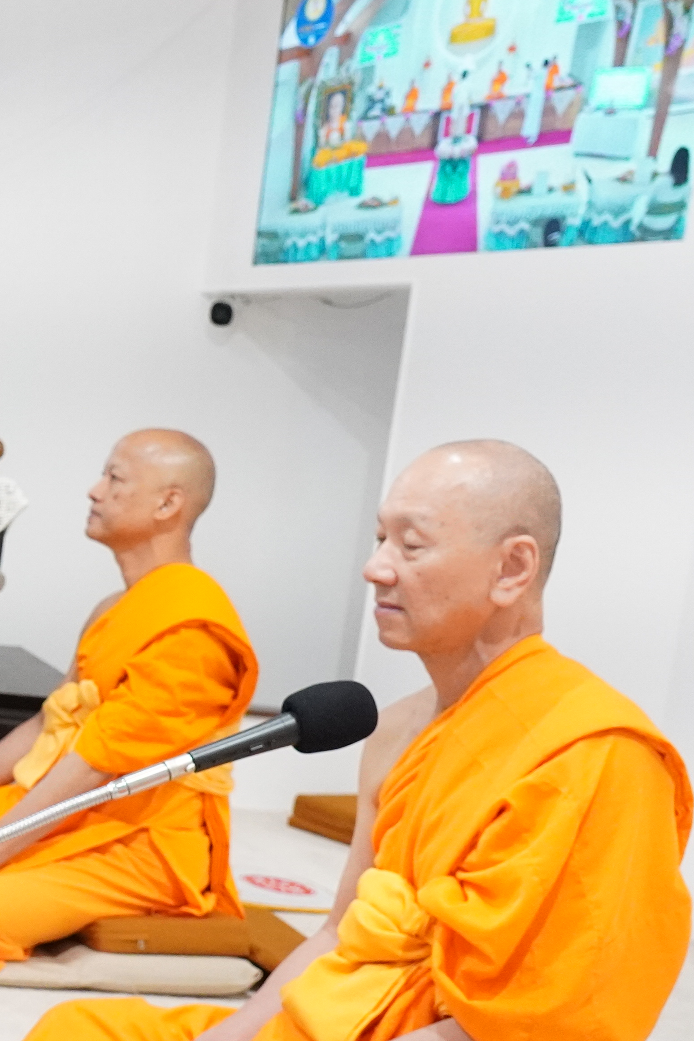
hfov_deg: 18.7
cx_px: -414
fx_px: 1793
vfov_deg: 32.2
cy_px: 656
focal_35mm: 62
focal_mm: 16
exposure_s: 1/320
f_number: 3.5
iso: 3200
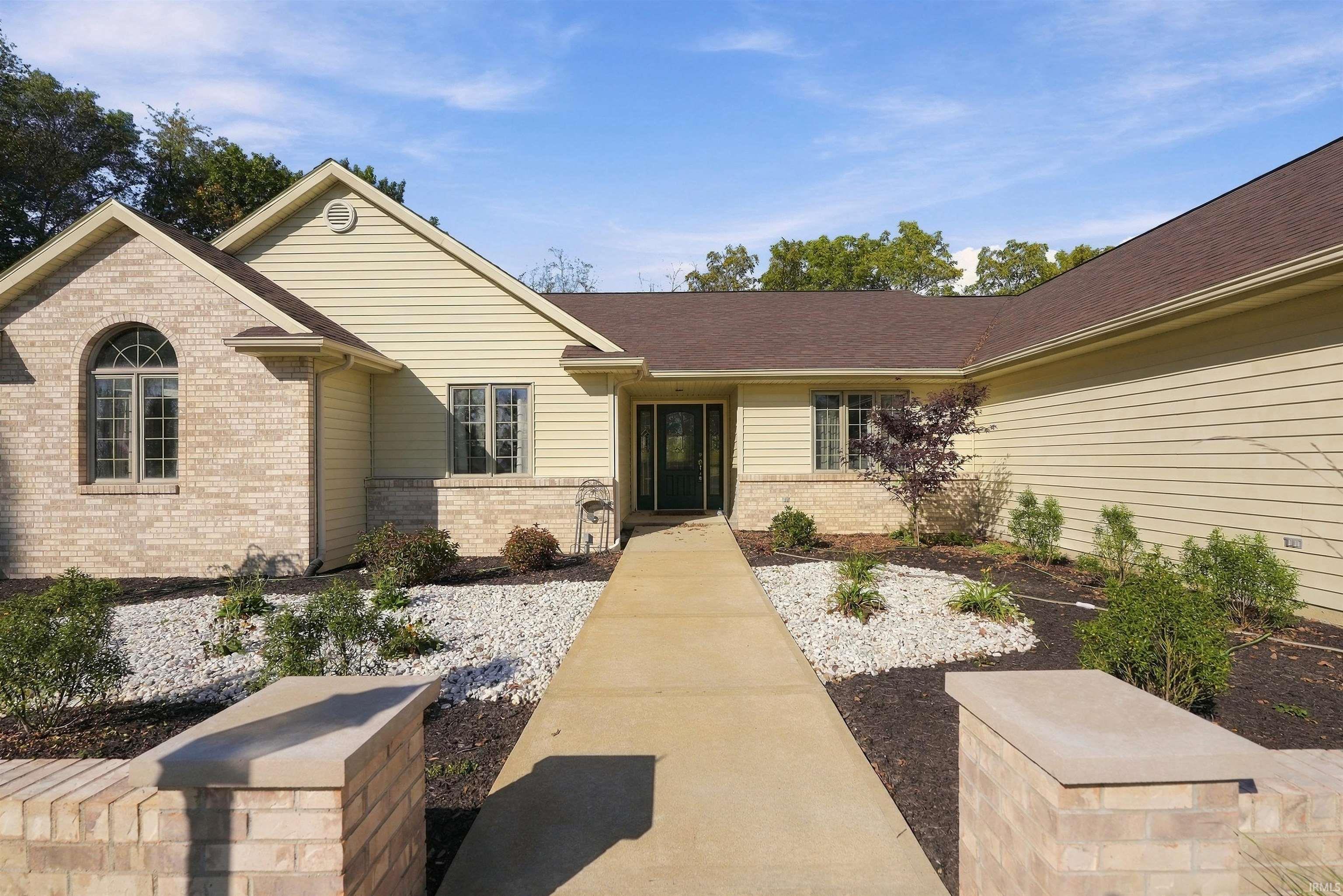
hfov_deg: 104.2
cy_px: 448
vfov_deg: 81.3
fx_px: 522
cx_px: 672
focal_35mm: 14
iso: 640
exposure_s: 1/6400
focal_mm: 14
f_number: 5.6
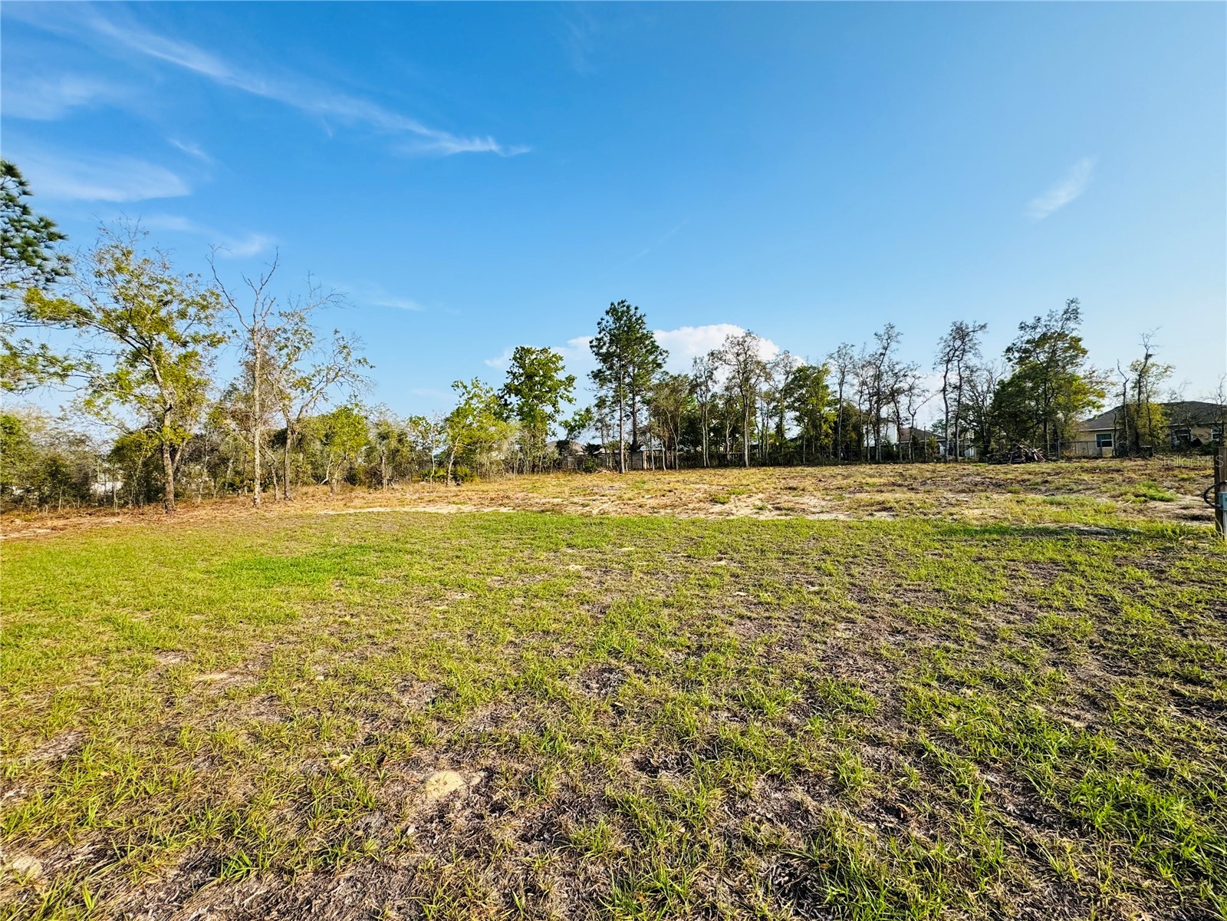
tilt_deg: +0.5
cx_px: 614
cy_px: 460
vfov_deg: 85.7
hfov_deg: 102.1
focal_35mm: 14
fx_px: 496
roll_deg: +2.0
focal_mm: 2.22
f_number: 2.2
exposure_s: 1/1126
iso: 50
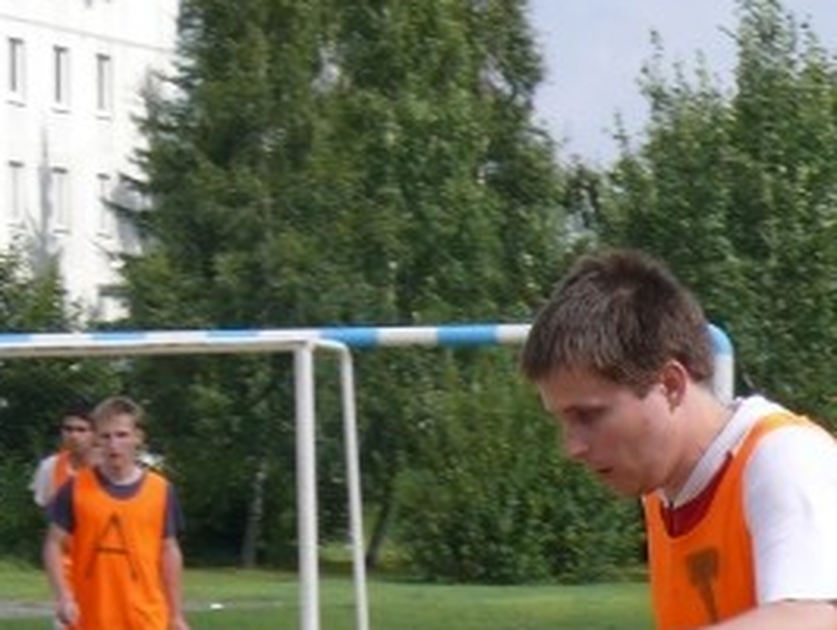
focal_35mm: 282
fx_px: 6825
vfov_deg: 5.3
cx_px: 110
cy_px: 290
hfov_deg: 7.0
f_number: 5.6
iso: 100
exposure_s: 1/400
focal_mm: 15.8
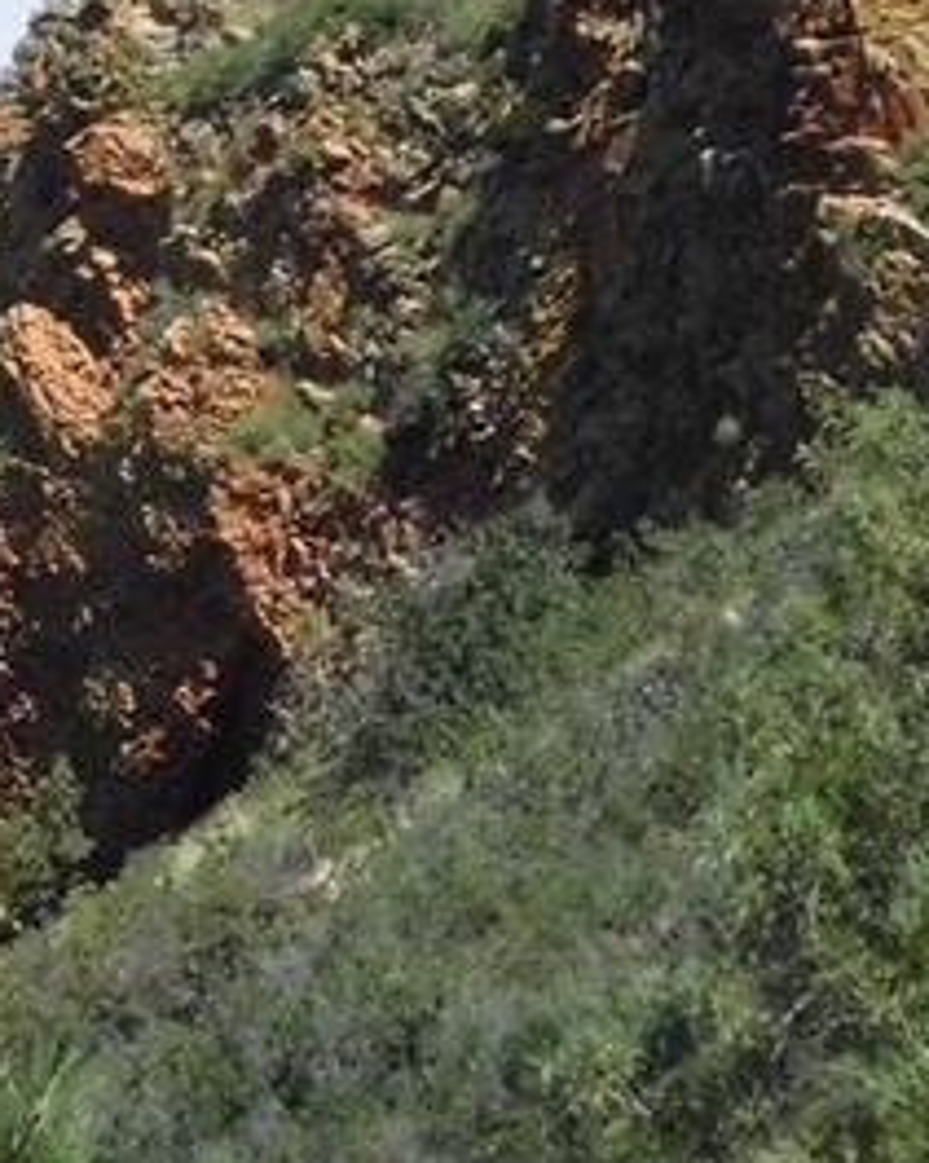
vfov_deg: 5.6
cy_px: 474
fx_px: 11864
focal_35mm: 345
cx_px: 48
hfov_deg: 4.5
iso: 800
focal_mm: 16.1
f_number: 9
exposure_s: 1/1250
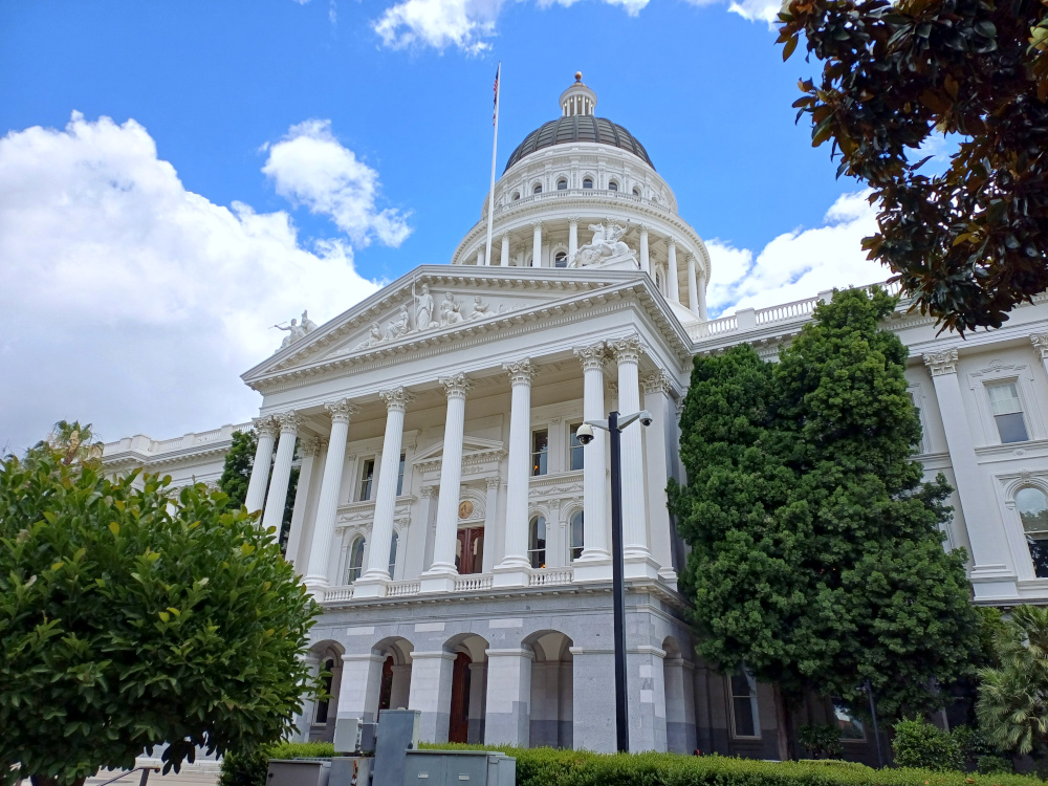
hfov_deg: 69.4
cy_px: 393
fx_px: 757
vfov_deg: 54.9
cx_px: 524
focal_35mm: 25
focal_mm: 4.65
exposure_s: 1/1095
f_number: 1.8
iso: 50
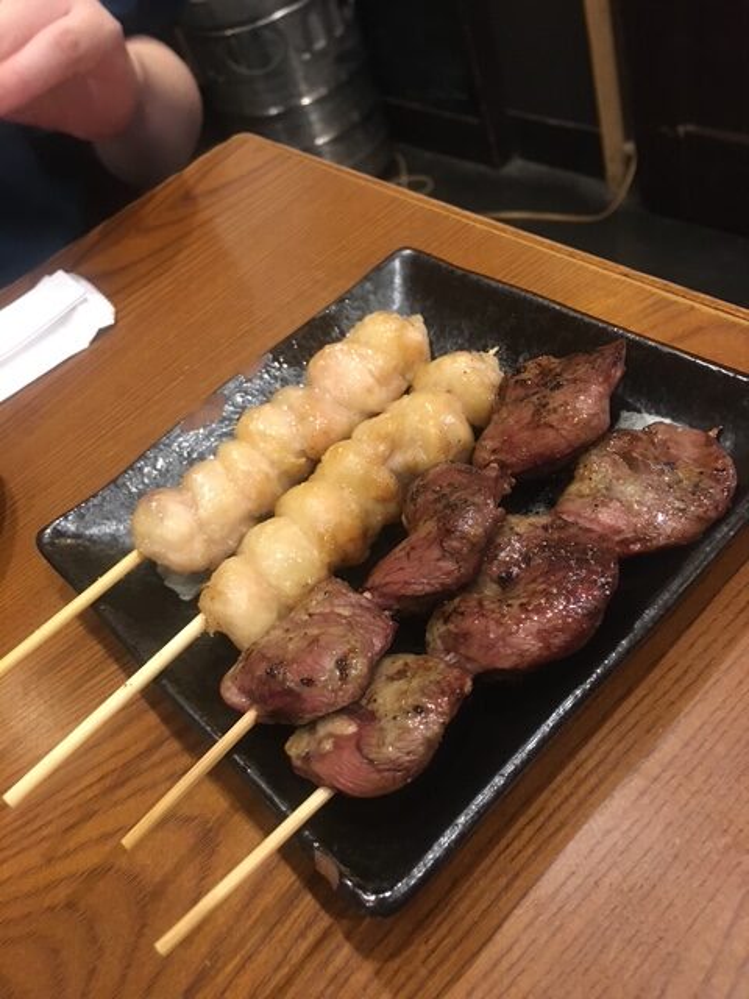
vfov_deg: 61.7
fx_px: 837
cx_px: 374
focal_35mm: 29
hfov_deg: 48.2
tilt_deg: -44.7
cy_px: 500
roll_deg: +24.6
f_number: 2.2
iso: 250
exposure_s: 1/15
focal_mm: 4.15
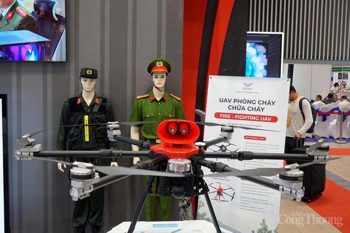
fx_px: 418
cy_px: 116
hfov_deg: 45.4
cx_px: 175
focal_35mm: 43
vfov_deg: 31.2
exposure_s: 1/160
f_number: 4
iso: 1250
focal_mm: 29
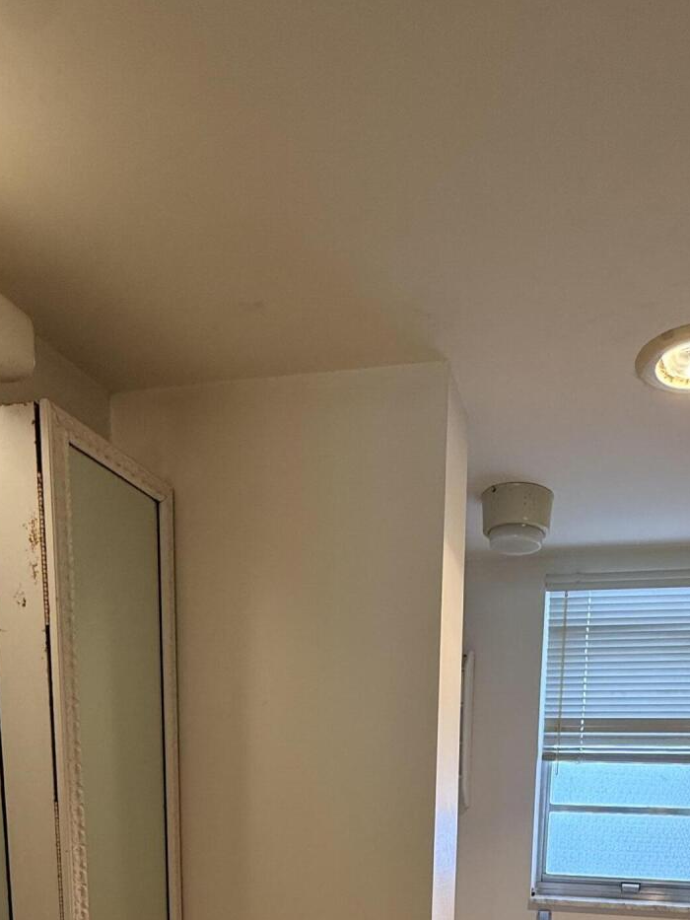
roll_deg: -2.4
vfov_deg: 47.1
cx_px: 457
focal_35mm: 30
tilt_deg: -9.5
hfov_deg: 46.1
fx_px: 797
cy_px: 968
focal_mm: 2.22
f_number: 2.2
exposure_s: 1/120
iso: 125
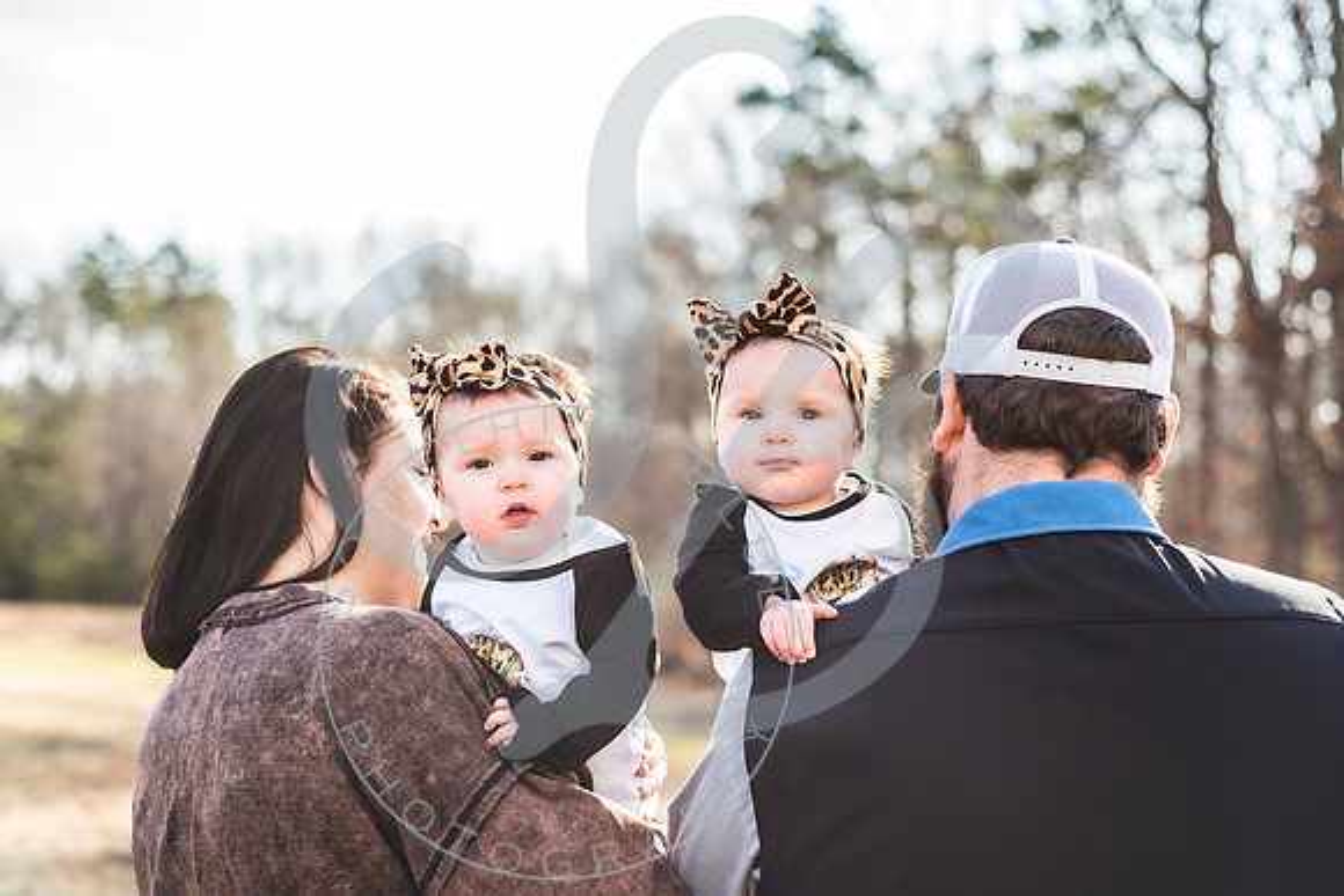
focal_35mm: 51
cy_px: 448
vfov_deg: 26.6
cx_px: 672
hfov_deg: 39.1
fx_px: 1895
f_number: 2.8
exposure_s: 1/500
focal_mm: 50
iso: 100
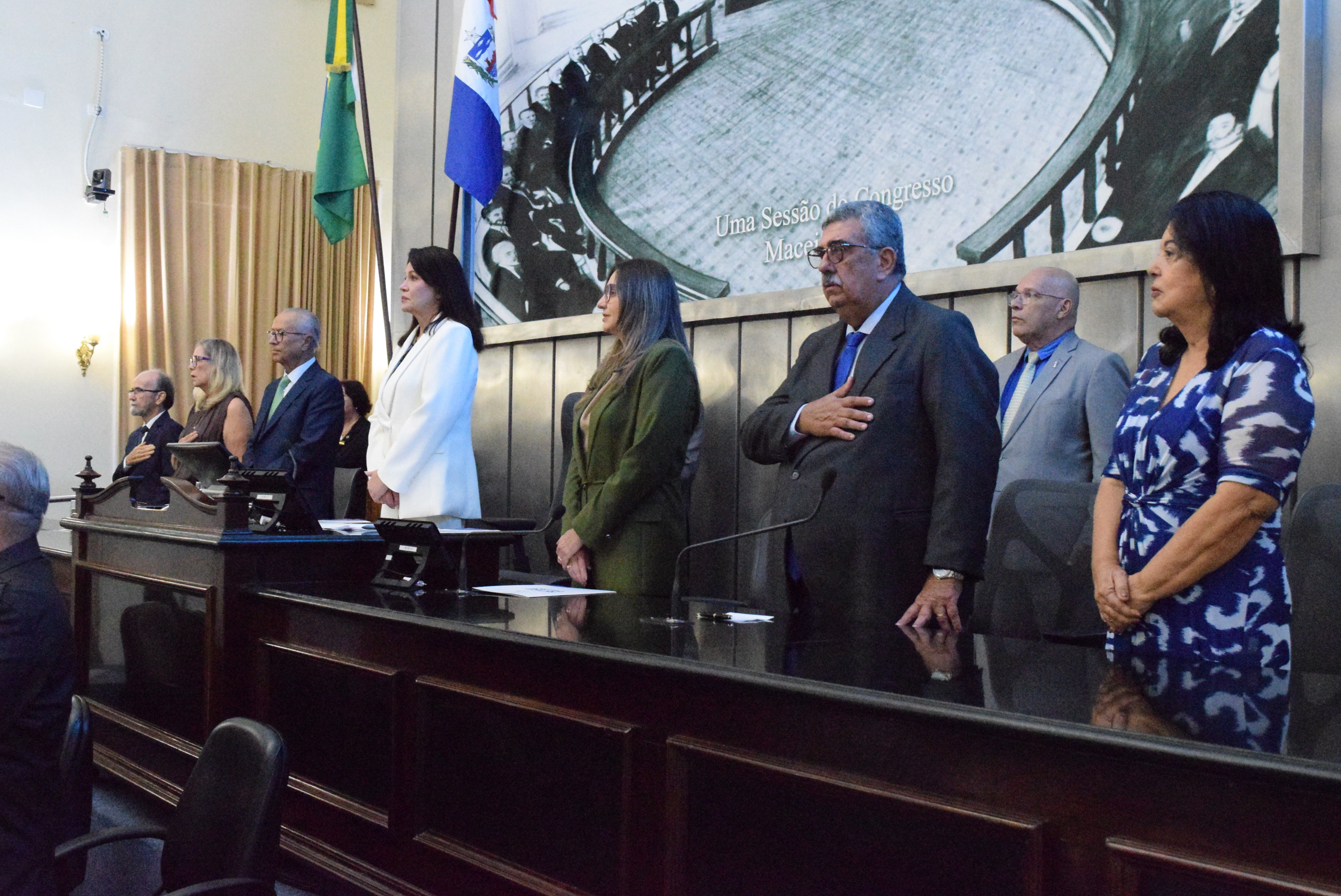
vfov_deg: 32.3
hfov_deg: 46.9
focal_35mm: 42
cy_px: 451
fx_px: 1547
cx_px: 658
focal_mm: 27
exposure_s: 1/250
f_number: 8
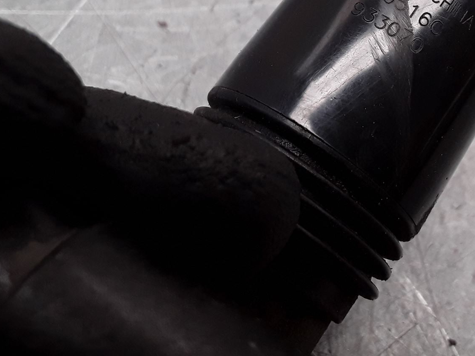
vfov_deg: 27.8
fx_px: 700
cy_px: 59
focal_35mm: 51
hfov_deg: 36.6
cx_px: 354
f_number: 1.9
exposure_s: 1/127
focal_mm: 2.91
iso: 100
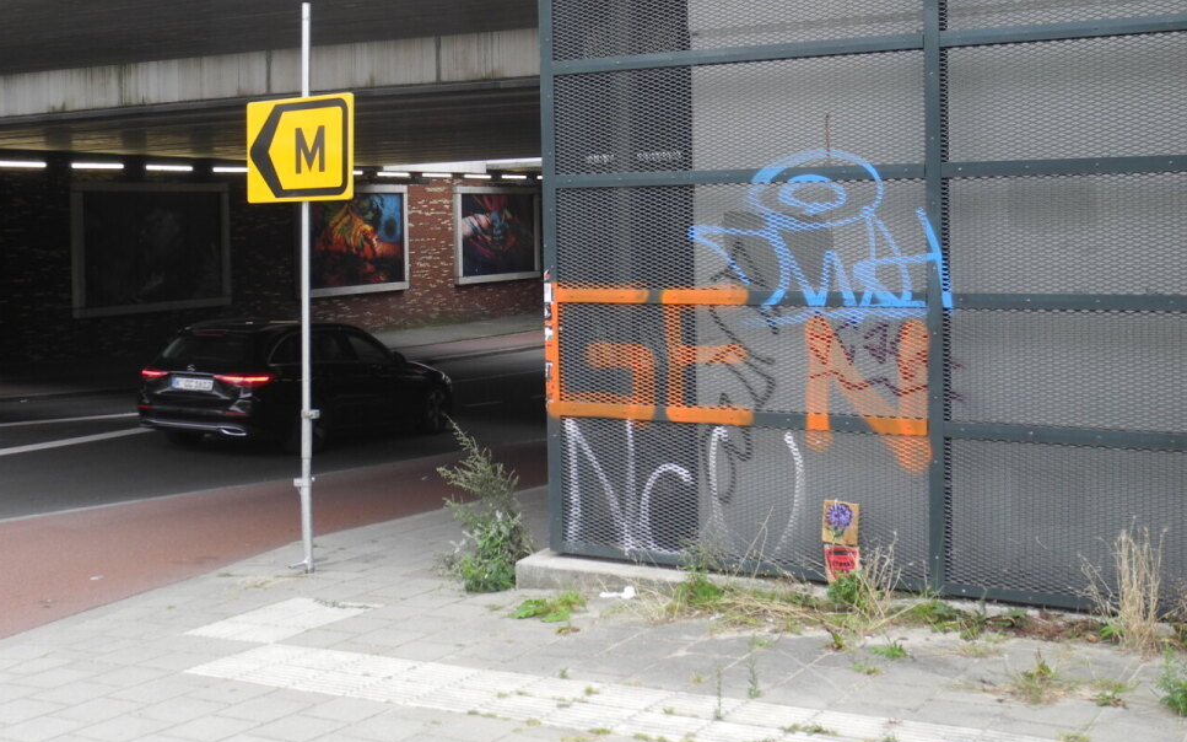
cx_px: 511
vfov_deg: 25.7
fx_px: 1617
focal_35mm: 50
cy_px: 268
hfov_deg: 40.2
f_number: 3.2
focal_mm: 8.1
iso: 100
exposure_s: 1/158
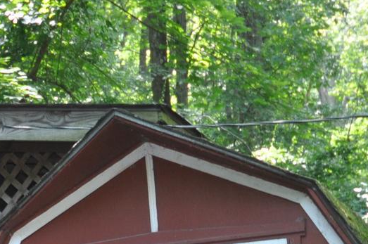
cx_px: -134
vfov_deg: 9.5
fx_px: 1439
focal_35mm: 141
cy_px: 316
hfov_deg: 13.9
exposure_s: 1/80
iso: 400
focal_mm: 24
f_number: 4.5
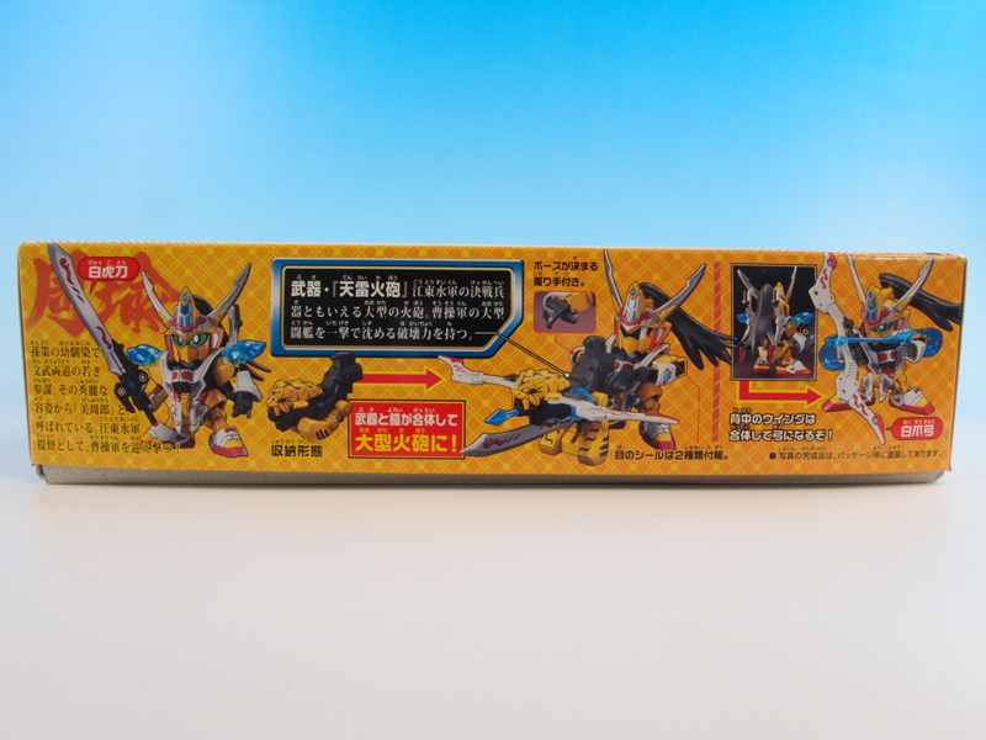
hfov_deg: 63.4
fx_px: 798
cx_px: 493
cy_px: 370
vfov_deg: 49.7
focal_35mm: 28
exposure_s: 1/3
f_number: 8
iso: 100
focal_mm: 6
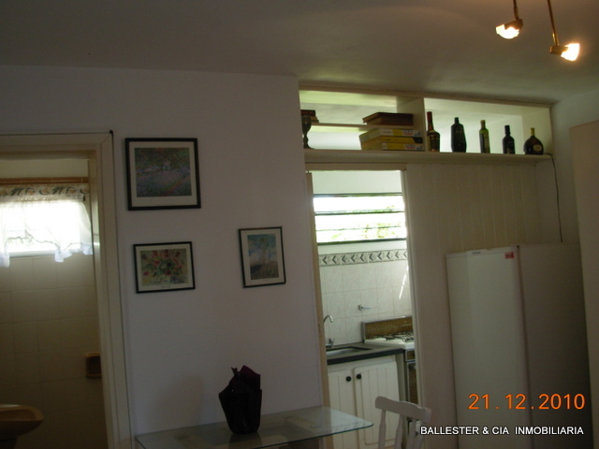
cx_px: 300
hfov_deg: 49.0
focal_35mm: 38
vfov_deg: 37.7
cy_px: 224
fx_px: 658
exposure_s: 1/32
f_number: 2.9
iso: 79
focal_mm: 6.3
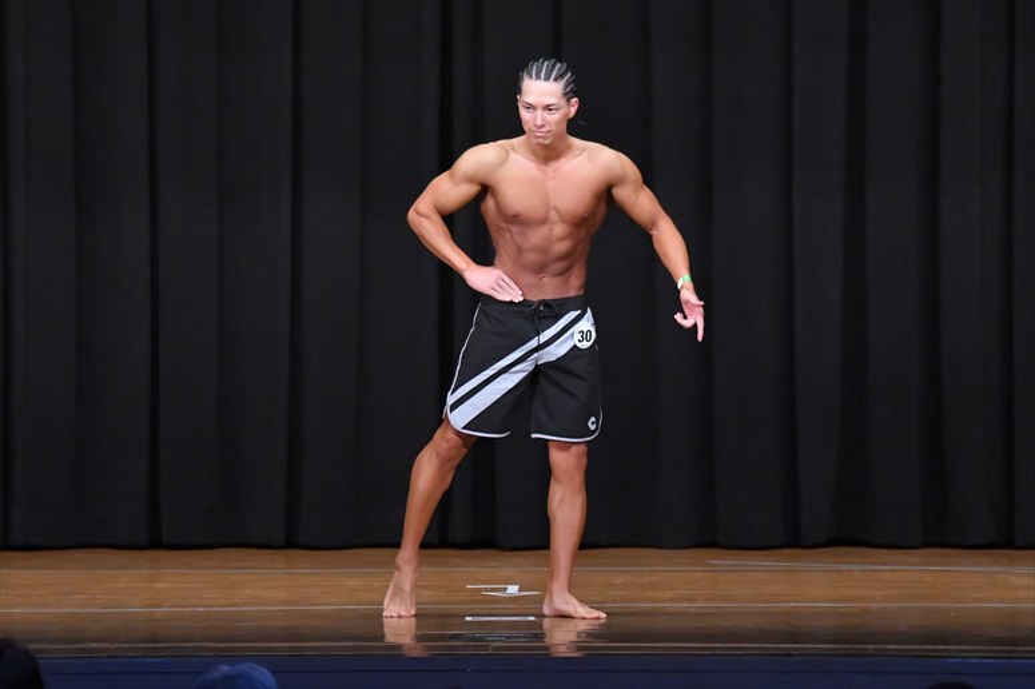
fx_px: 6466
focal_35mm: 225
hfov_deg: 9.2
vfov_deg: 6.1
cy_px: 344
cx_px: 518
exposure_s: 1/400
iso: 8000
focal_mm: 150
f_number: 5.6
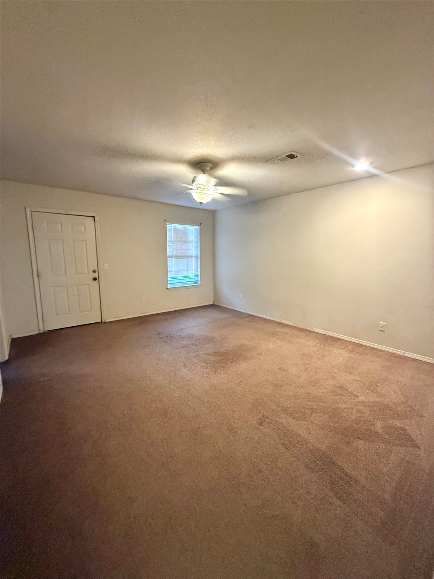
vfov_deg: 102.1
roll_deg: +0.1
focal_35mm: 14
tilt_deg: -7.6
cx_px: 217
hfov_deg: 85.7
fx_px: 234
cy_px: 290
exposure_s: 1/60
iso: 800
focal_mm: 2.22
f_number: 2.2
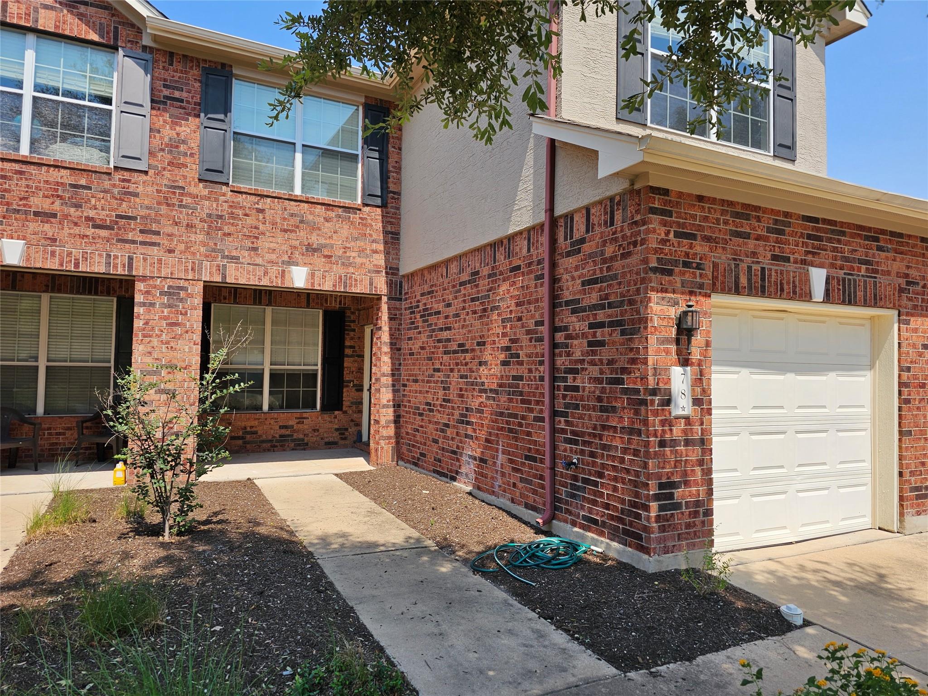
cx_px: 464
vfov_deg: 58.9
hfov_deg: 73.9
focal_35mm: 23
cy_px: 348
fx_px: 617
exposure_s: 1/599
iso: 10
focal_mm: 6.3
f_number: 1.7
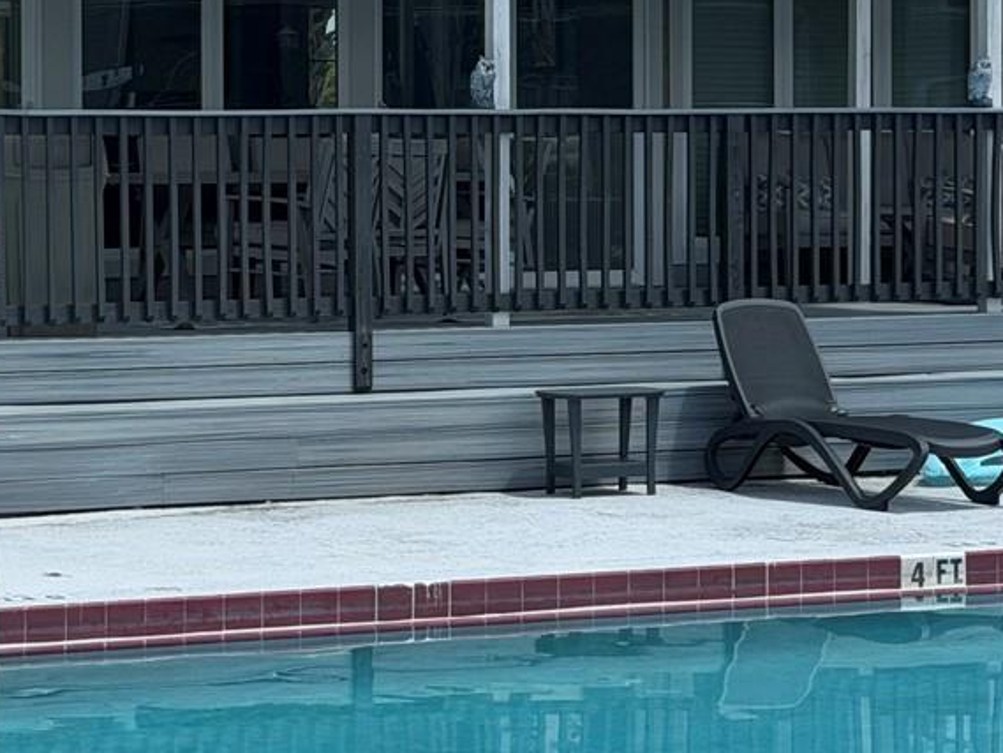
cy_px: 146
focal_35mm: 135
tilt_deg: -1.5
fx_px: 3912
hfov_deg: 14.6
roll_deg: -0.1
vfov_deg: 11.0
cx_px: 400
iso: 80
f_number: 1.78
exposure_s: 1/3704
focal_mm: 6.76
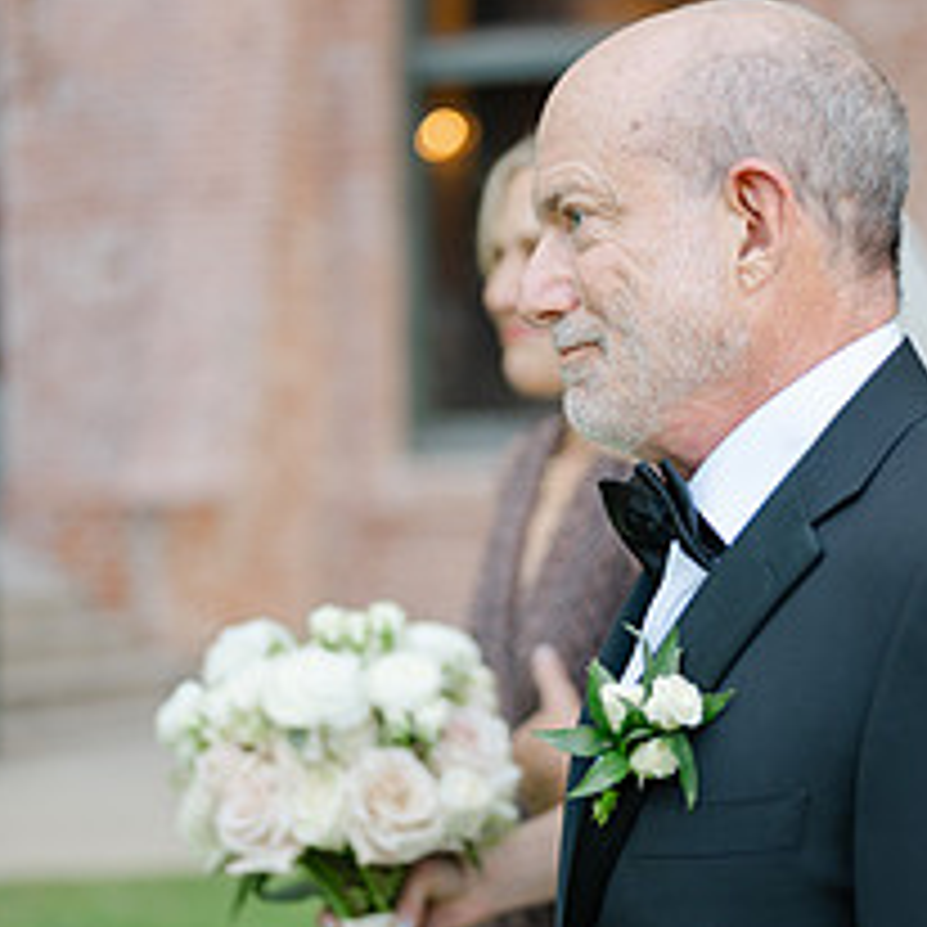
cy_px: 495
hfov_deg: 18.6
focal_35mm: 93
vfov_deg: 18.7
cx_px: 612
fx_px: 2818
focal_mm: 50
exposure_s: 1/400
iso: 100
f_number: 1.8
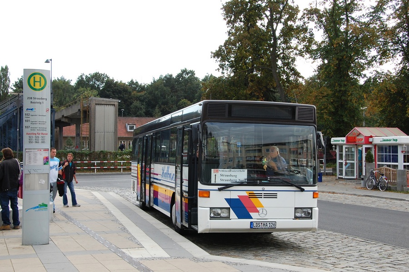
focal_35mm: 48
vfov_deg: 28.0
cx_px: 204
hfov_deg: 41.2
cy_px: 136
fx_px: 545
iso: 400
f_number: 9
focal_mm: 32
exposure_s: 1/160
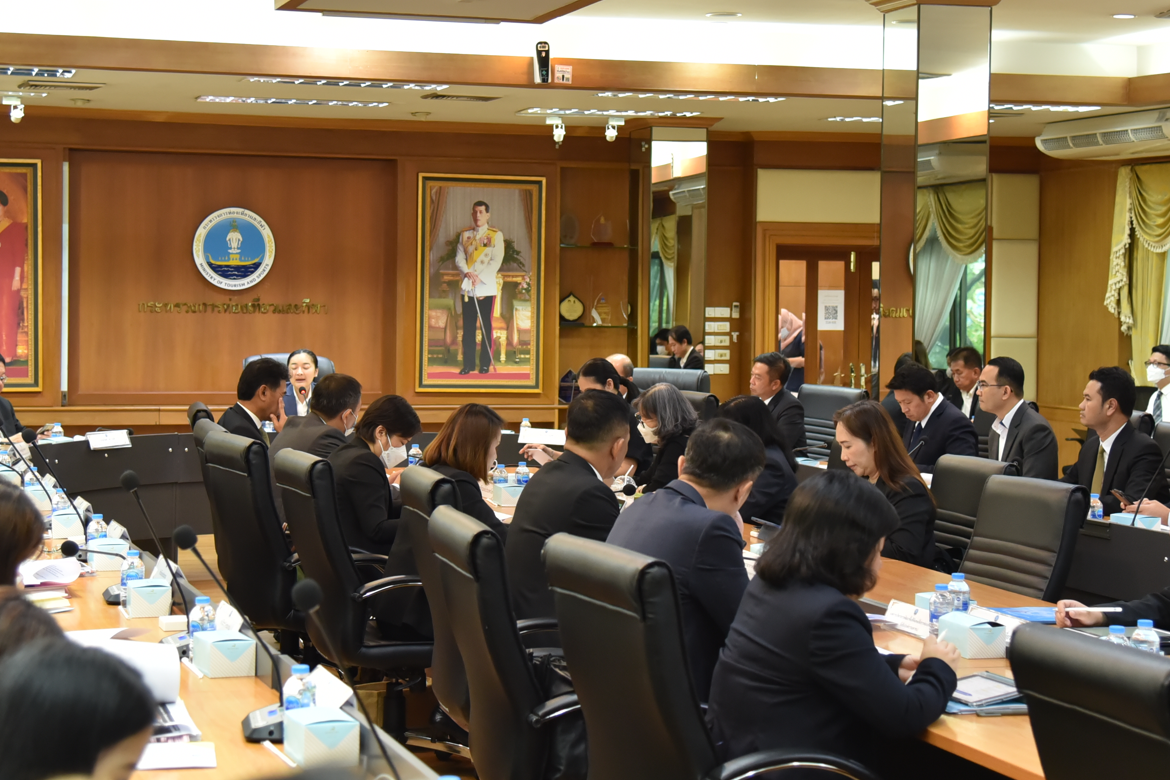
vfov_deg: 18.4
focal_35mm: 74
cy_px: 328
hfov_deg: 27.3
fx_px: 2405
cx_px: 538
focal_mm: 48
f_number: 4
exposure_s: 1/100
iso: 1600
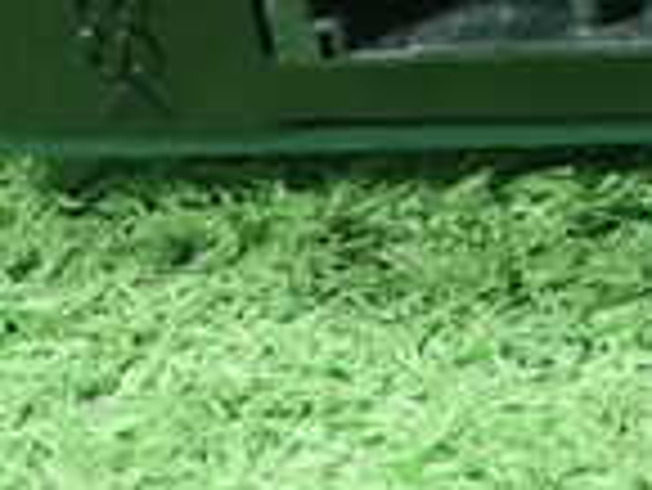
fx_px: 2338
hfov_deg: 15.0
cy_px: -355
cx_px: 908
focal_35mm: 124
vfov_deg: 11.2
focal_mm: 5.5
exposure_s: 1/125
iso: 800
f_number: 2.3
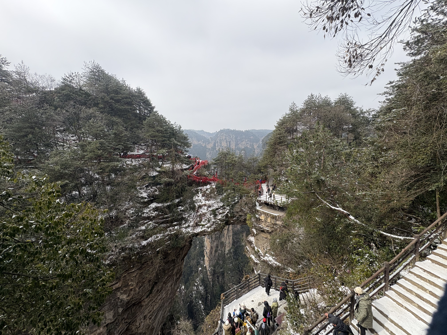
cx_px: 224
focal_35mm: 14
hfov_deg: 102.1
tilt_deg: -7.6
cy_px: 168
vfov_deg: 85.7
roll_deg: +1.1
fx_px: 181
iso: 50
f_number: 2.2
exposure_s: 1/993
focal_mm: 2.22
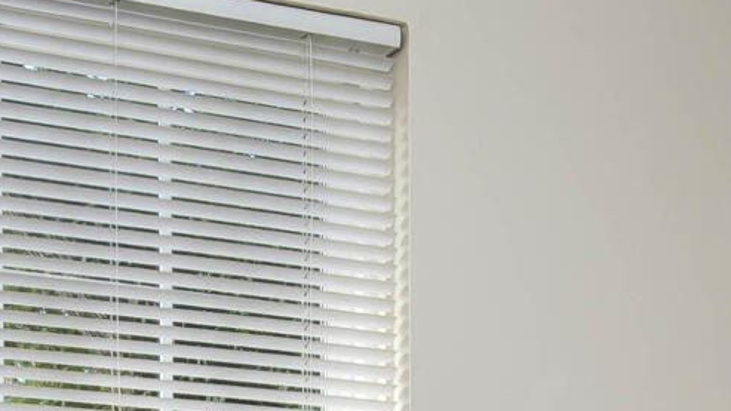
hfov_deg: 20.9
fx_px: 1977
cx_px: 411
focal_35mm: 102
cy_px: 803
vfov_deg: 10.9
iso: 140
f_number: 6.7
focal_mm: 16
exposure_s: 1/180
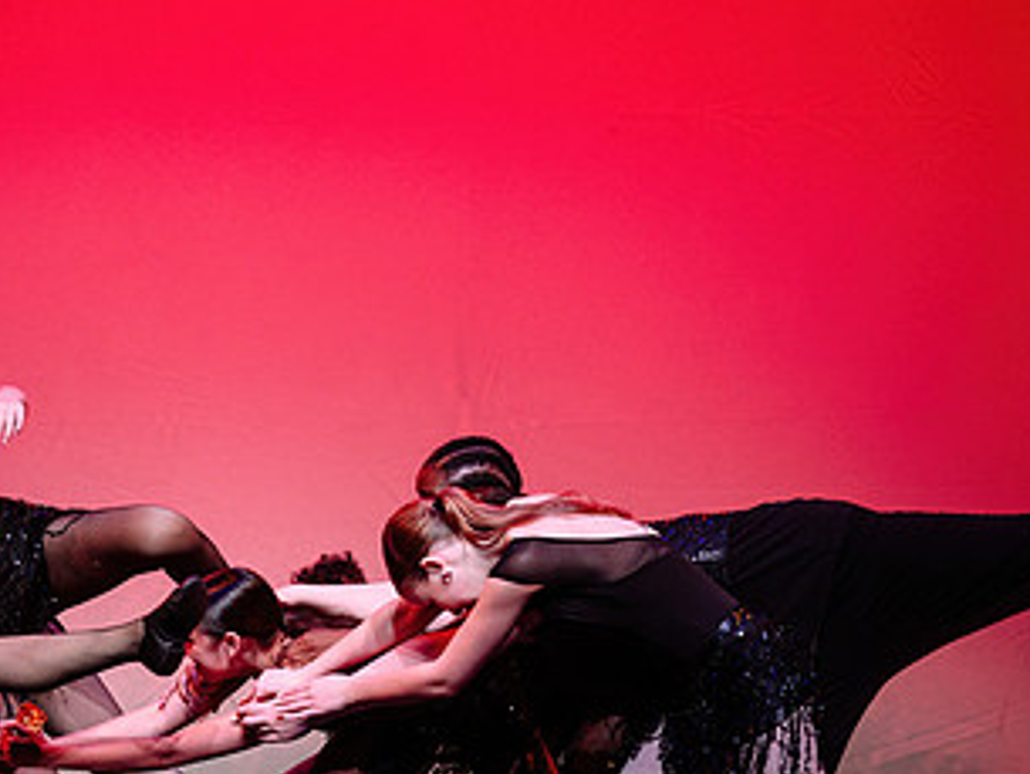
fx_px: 8841
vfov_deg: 5.0
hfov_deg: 6.7
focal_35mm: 297
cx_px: 270
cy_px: 651
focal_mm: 160
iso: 1250
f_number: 2.8
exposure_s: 1/640
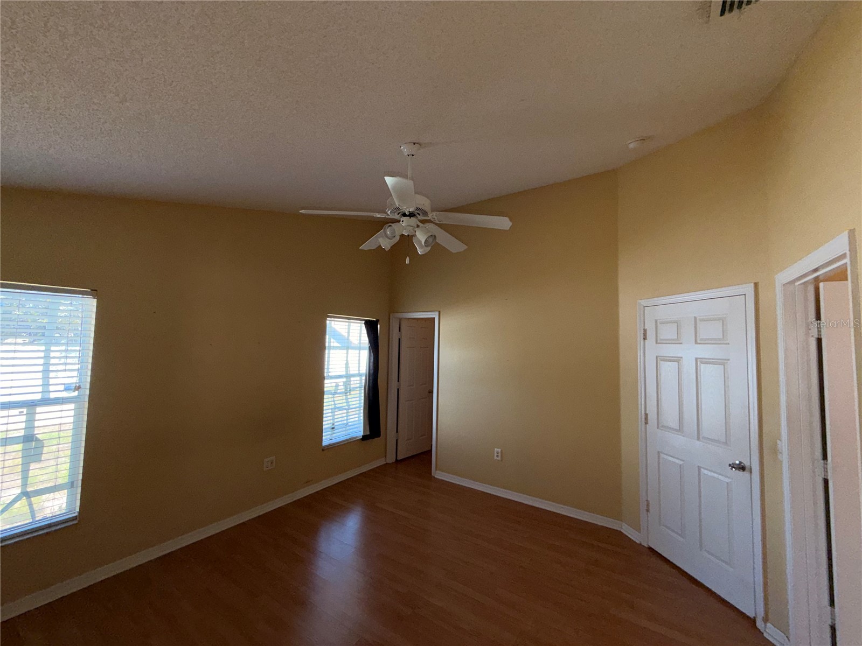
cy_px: 323
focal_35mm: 14
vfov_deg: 85.7
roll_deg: -1.0
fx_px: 349
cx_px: 431
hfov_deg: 102.1
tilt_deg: +3.4
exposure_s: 1/120
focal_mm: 2.22
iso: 50
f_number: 2.2
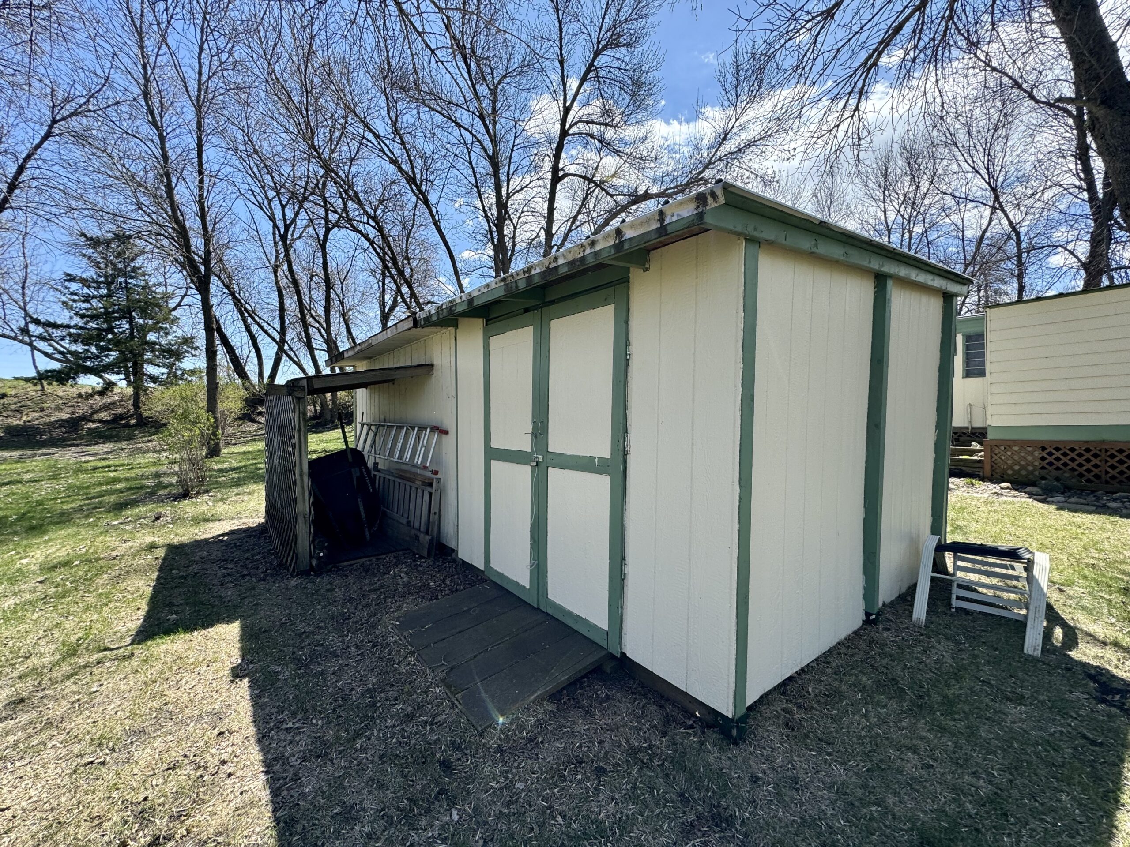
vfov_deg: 85.7
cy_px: 424
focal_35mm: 14
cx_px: 565
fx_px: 457
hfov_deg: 102.1
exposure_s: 1/664
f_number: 2.2
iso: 40
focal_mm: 2.22
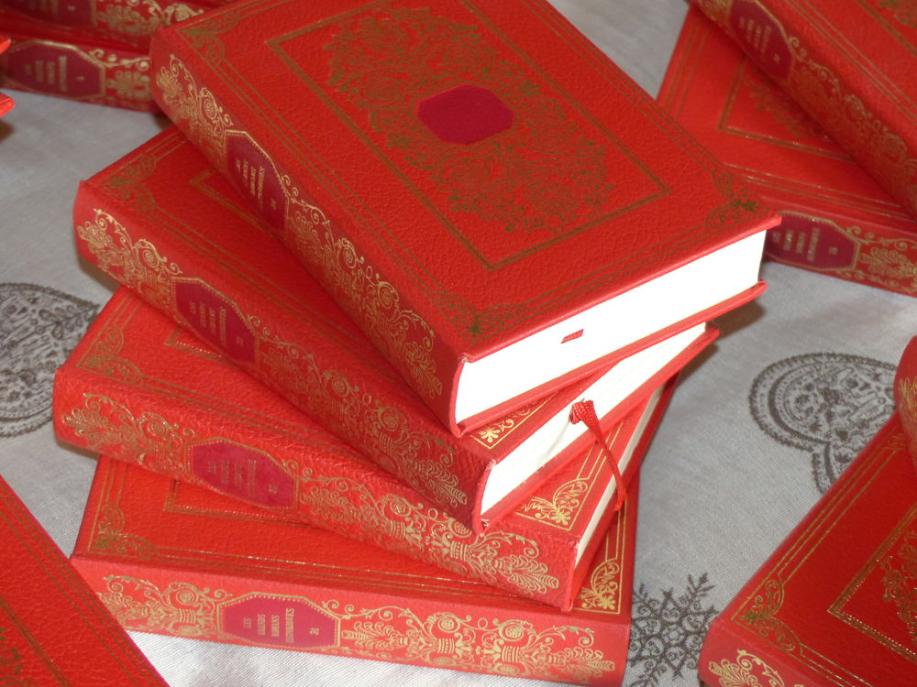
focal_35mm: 99
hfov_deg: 19.8
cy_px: 344
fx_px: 2623
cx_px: 458
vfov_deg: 14.9
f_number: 2.8
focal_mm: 17.8
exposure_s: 1/50
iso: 320
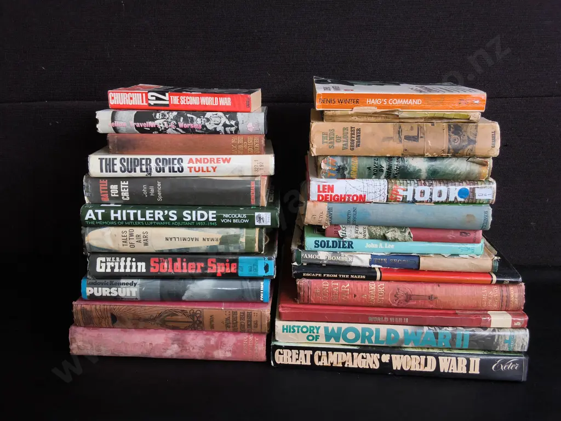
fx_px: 438
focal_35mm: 27
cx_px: 280
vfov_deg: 51.4
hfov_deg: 65.3
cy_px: 210
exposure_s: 1/100
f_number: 2
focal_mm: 2.87
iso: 50
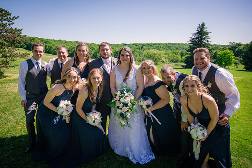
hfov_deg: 80.0
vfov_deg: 58.5
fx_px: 150
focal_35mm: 21
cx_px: 117
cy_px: 78
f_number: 9
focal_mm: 20
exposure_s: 1/640
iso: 250
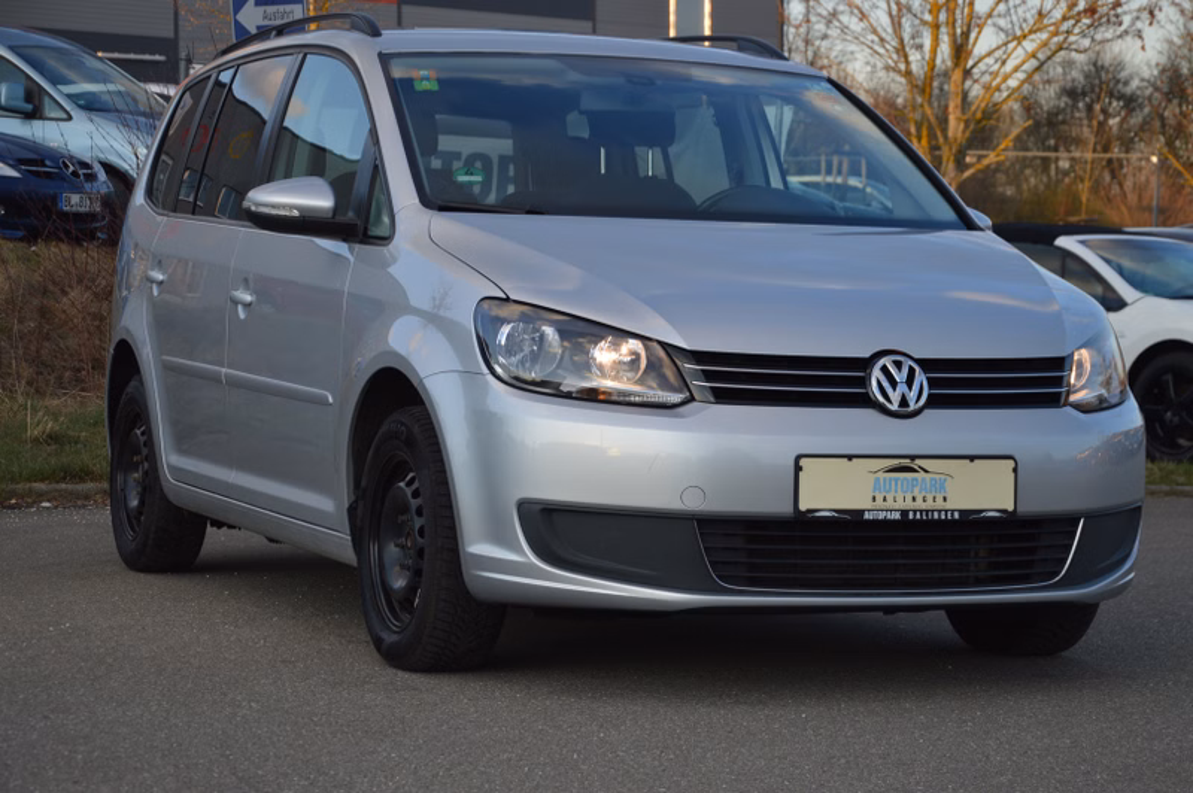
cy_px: 396
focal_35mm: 93
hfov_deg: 21.9
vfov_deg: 14.7
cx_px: 596
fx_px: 3079
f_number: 5.6
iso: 110
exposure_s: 1/125
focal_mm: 62
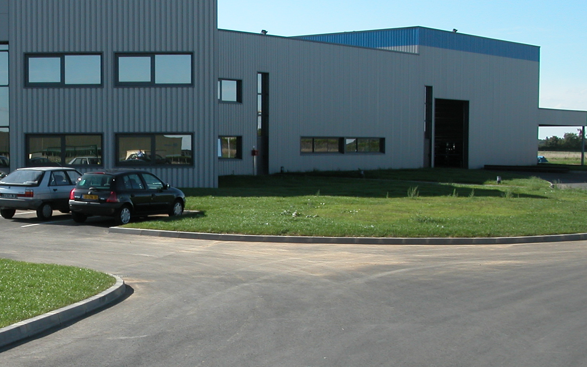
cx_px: 110
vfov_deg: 20.2
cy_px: 247
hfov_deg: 31.1
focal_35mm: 64
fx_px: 1024
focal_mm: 8.9
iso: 100
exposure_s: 1/327
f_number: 5.6
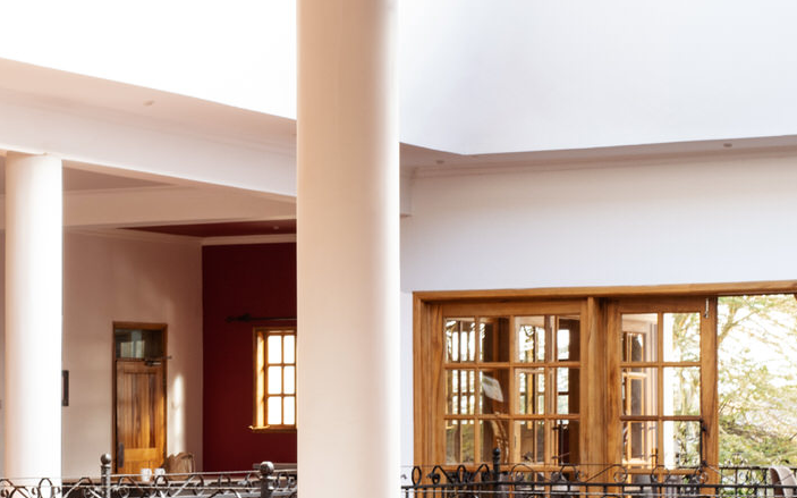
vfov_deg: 11.3
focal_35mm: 116
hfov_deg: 17.9
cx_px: 224
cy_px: 385
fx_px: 2519
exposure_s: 1/13
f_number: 14
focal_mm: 50
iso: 400
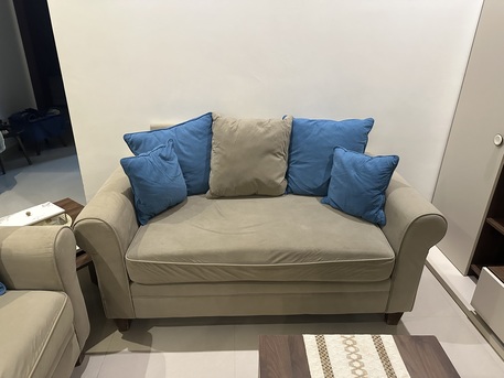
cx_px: 252
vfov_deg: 56.8
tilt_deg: -23.7
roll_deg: -0.8
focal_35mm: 24
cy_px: 189
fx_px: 350
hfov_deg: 71.6
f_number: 1.78
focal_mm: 6.86
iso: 640
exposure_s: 1/60
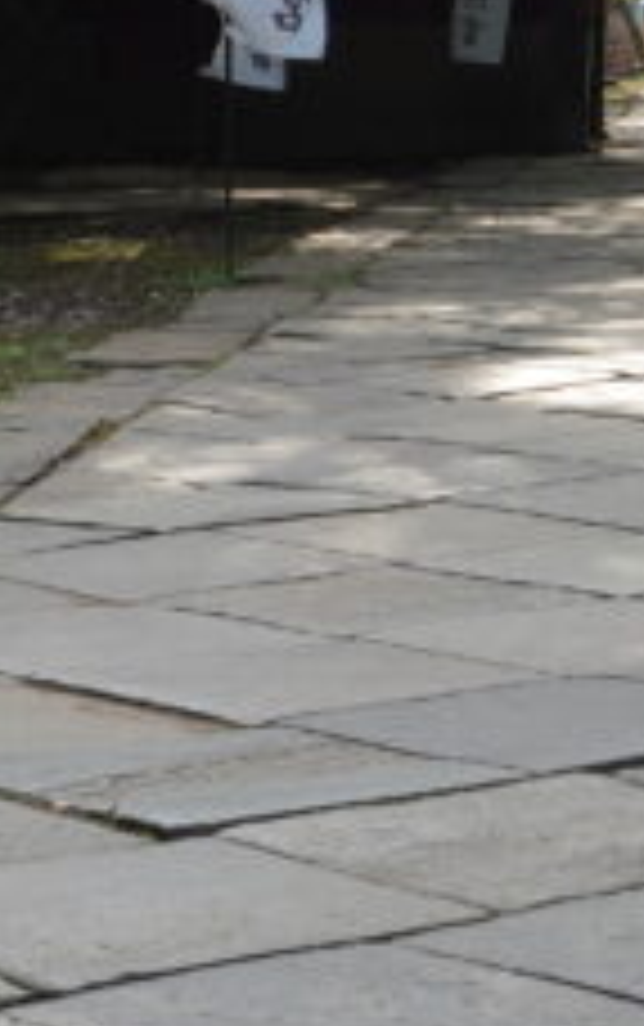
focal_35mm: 160
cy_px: 250
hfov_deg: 8.2
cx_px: 716
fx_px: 4482
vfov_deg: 13.0
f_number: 11
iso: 200
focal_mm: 35
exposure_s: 1/40
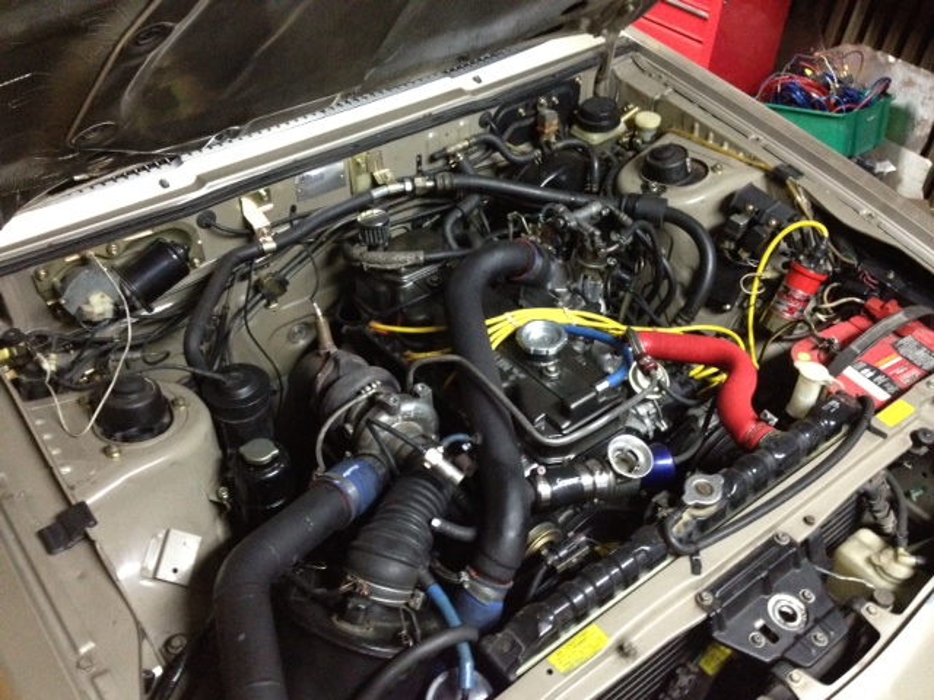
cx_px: 467
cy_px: 350
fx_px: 944
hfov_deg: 52.6
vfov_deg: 40.7
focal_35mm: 35
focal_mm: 4.28
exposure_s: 1/15
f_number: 2.4
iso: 640
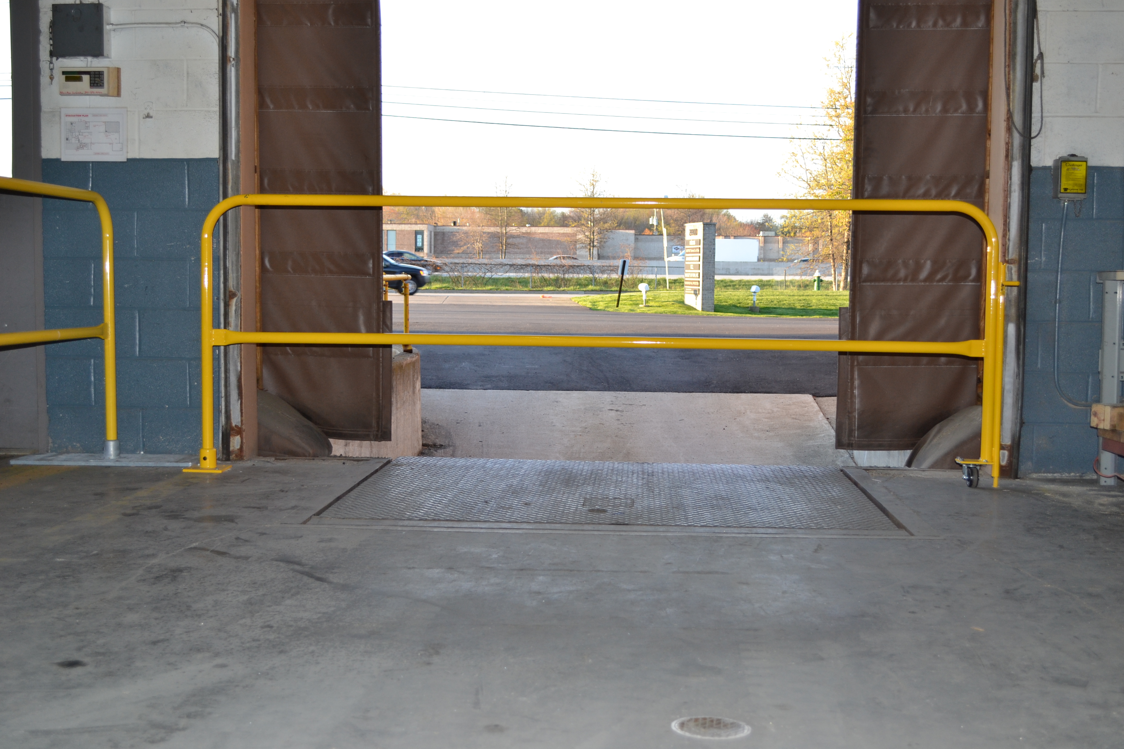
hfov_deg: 45.0
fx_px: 1358
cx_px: 562
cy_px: 374
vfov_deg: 30.8
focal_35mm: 44
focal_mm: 29
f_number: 4.5
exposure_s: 1/125
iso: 280
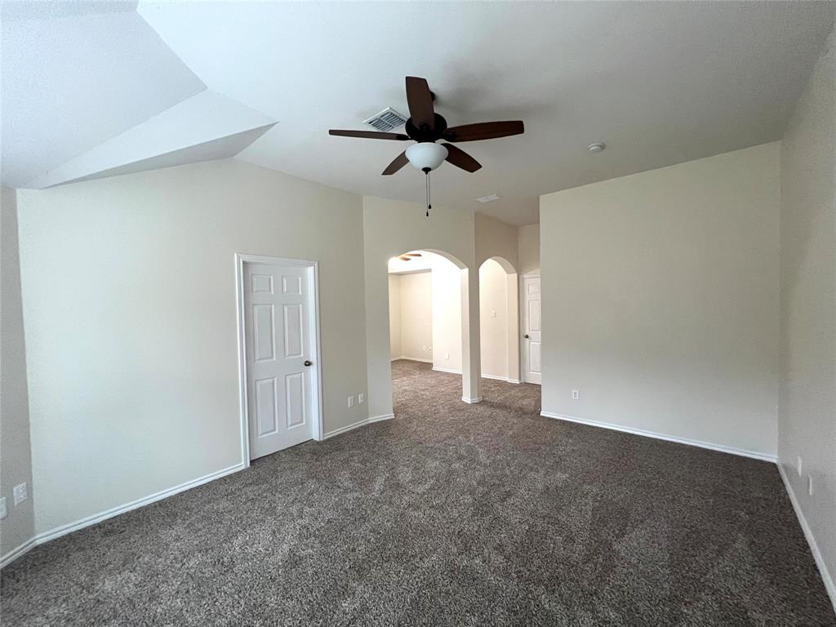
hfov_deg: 106.2
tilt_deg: -1.4
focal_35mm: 13
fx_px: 314
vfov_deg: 89.9
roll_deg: +1.3
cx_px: 418
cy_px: 314
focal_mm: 1.57
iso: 500
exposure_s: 1/60
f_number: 1.8
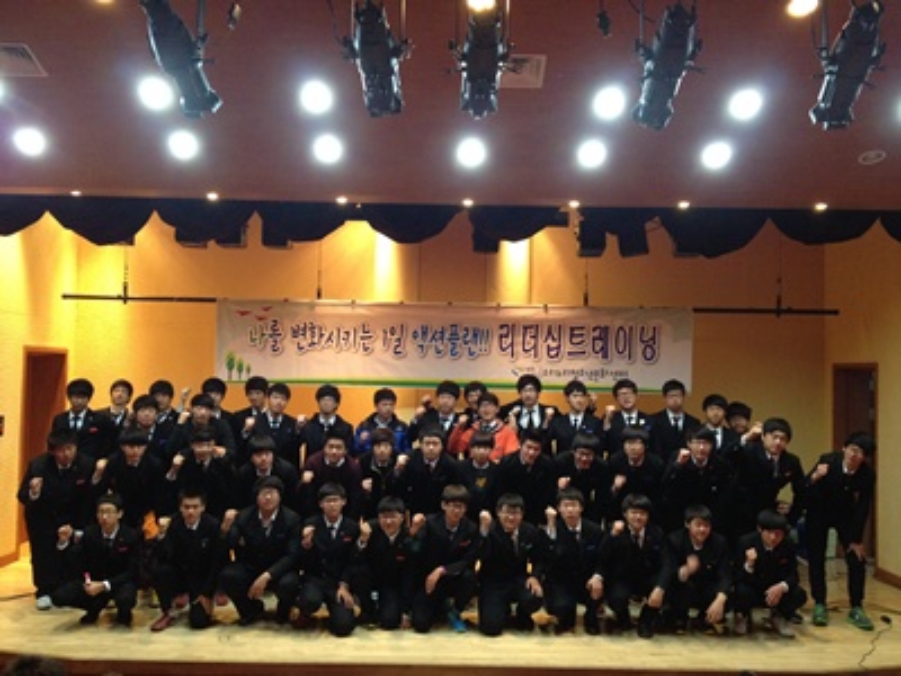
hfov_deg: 52.6
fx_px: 911
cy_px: 338
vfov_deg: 40.7
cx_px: 450
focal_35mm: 35
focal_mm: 4.28
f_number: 2.4
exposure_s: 1/20
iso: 250
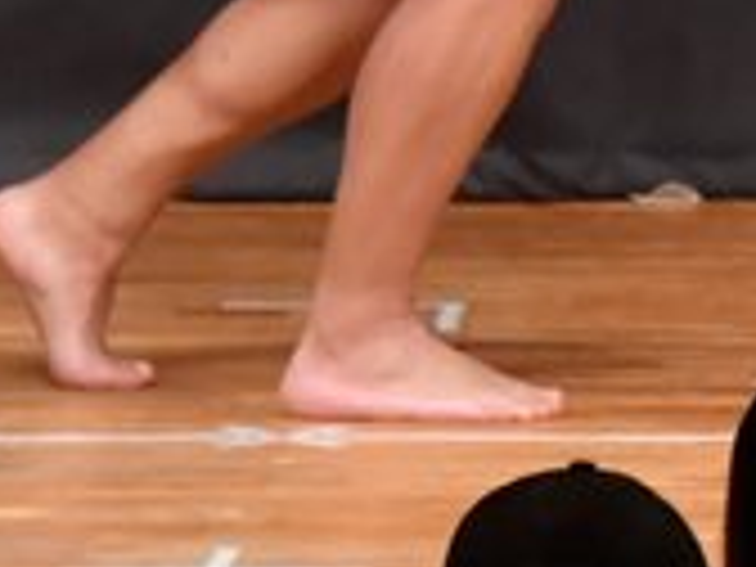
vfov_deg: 1.2
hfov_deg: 1.7
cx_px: 1649
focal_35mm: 1197
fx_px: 26142
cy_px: -464
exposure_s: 1/400
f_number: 5.6
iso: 7200
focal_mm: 180
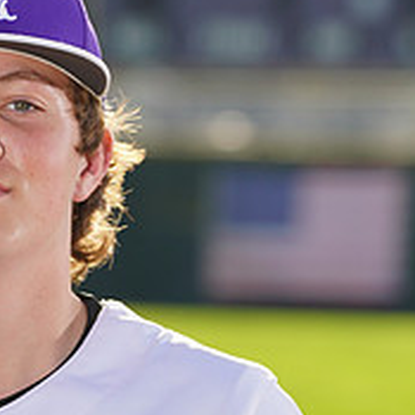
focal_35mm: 695
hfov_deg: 2.5
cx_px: 72
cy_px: 503
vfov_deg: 2.5
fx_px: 9427
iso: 100
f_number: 8
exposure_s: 1/250
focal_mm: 247
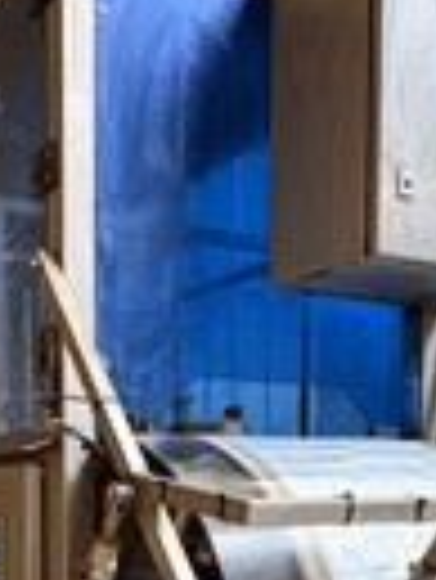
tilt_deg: -2.3
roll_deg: +0.8
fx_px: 872
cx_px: 27
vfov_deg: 34.2
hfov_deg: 26.9
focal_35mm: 52
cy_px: 553
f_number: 2.2
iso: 500
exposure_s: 1/50
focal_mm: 2.22
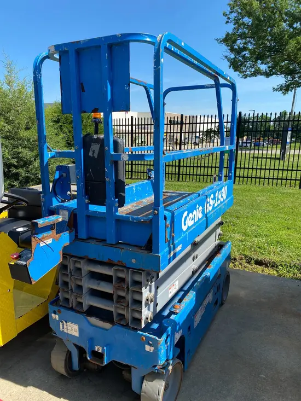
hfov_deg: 53.1
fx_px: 301
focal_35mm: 26
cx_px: 150
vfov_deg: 67.3
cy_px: 200
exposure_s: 1/1727
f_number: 1.8
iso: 32
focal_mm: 4.25
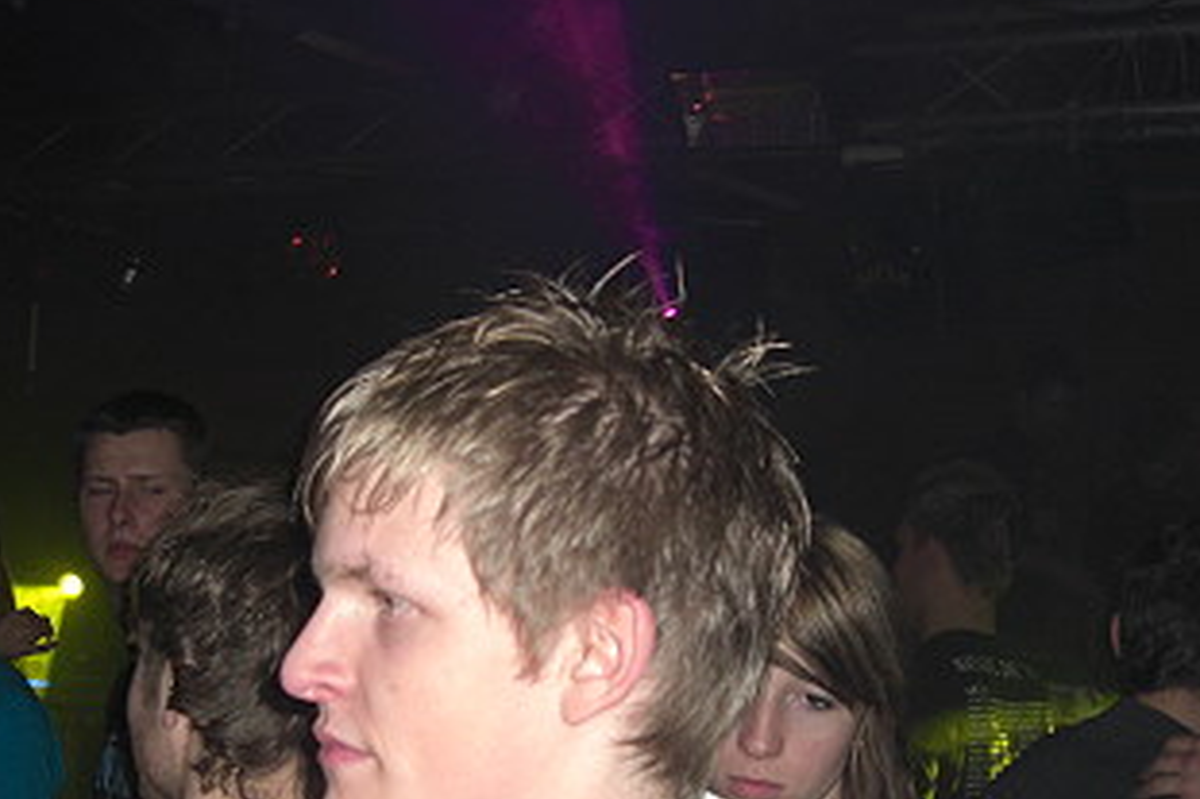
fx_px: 1999
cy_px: 529
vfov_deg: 22.5
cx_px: 579
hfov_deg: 33.4
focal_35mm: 60
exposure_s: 1/60
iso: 200
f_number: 2.8
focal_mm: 7.9
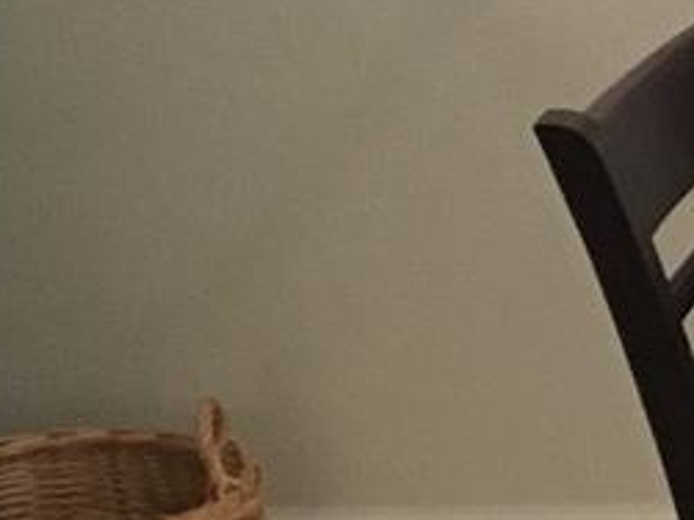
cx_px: 1864
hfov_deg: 9.6
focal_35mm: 173
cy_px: -332
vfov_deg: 8.3
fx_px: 3467
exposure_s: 1/30
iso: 125
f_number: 2.2
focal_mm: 4.15
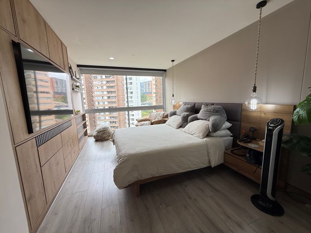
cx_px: 156
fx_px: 126
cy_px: 116
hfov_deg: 102.1
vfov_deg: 85.7
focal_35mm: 14
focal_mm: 2.22
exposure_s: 1/180
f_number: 2.2
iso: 64
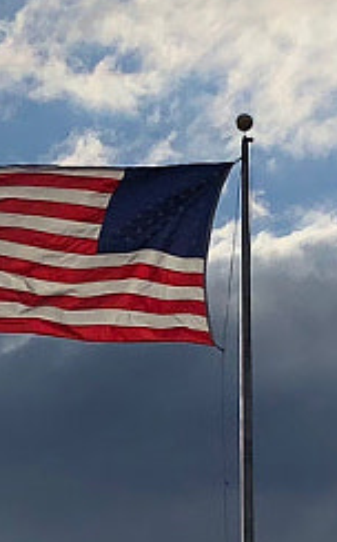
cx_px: 295
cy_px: 500
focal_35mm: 195
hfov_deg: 6.7
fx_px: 2872
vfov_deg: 10.7
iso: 25
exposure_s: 1/8000
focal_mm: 4
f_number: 1.8
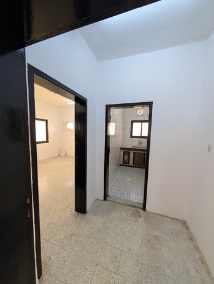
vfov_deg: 110.5
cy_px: 142
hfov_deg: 94.6
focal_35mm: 12
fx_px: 99
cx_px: 107
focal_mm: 2.02
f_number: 1.7
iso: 256
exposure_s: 1/120
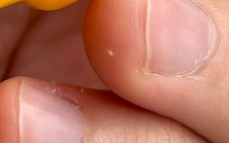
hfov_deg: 7.3
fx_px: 1805
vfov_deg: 4.5
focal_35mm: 289
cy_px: -147
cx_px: 58
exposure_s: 1/714
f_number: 1.78
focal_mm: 6.86
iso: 64
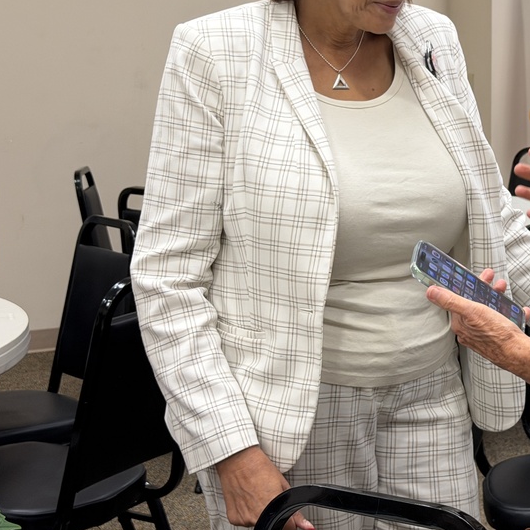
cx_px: 501
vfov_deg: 21.0
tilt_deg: -6.0
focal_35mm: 82
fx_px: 1420
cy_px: 166
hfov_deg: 20.6
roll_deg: -0.4
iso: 80
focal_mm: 6.76
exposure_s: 1/60
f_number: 1.78
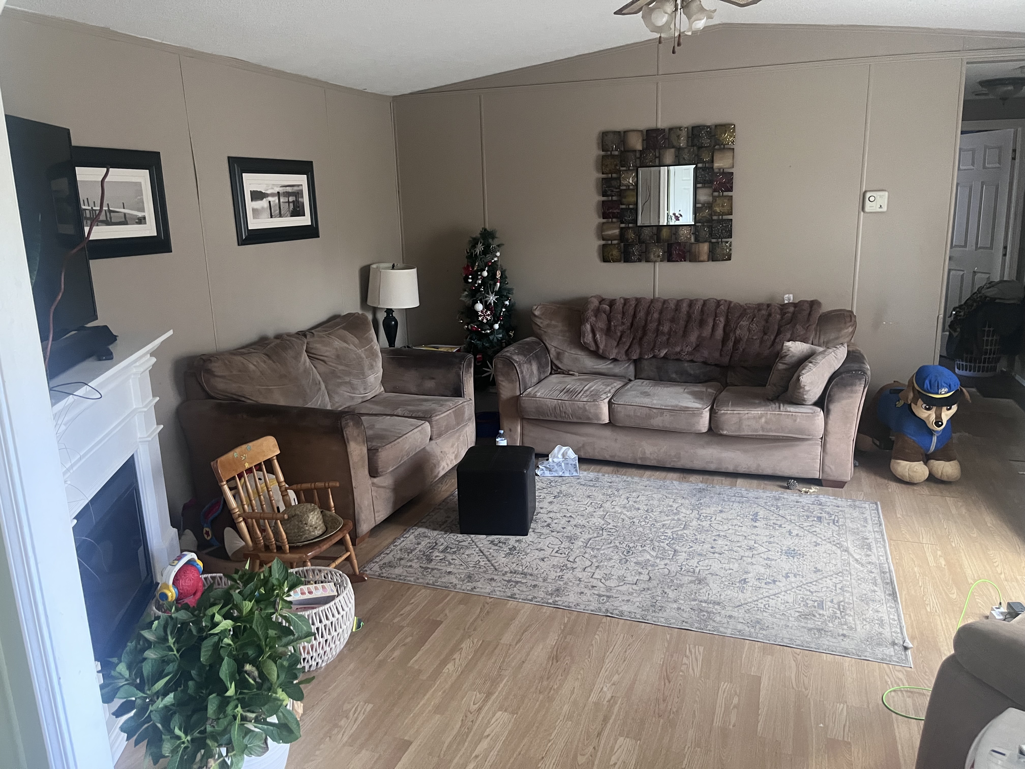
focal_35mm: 26
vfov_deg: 53.1
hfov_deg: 67.3
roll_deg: +1.4
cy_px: 384
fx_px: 770
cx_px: 512
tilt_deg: -14.1
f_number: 1.6
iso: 500
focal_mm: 5.1
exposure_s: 1/60
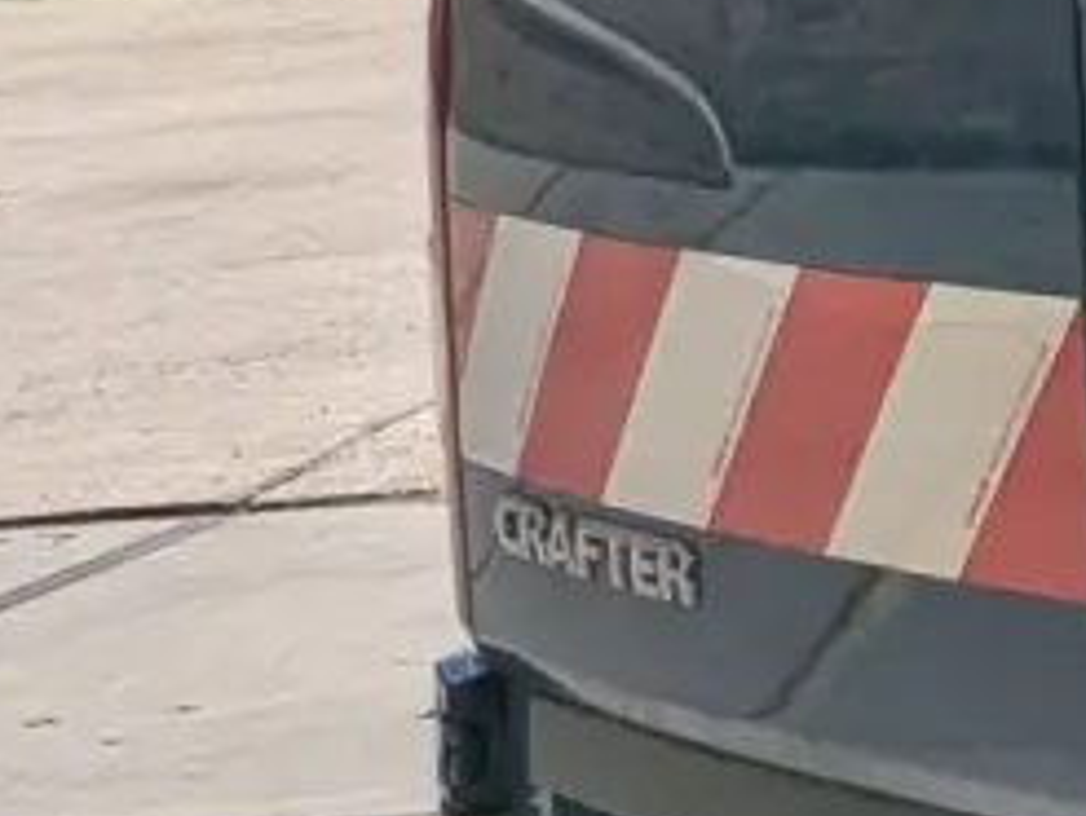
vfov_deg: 7.4
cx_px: 3903
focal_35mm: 195
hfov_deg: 7.8
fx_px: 6124
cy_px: -776
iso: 43
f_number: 1.89
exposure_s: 1/2370
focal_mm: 5.43
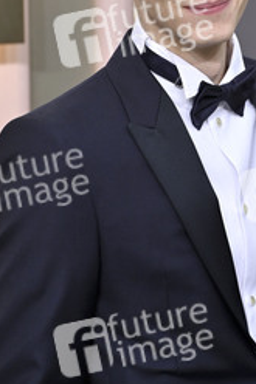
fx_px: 3621
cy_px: 108
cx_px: 178
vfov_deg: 6.1
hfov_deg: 4.0
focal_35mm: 339
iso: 800
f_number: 8
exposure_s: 1/640
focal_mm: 210
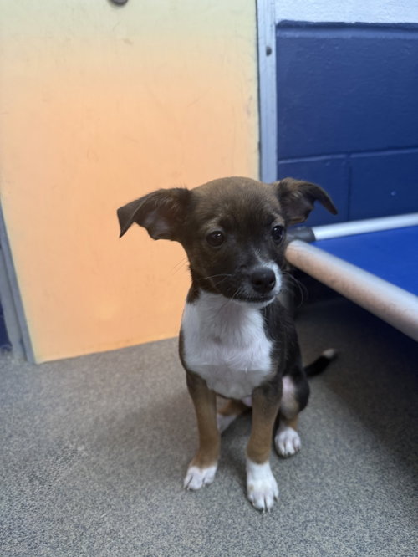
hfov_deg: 56.8
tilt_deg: -19.7
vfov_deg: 71.6
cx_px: 209
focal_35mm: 24
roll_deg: +4.6
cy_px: 278
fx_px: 386
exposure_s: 1/60
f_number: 1.78
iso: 200
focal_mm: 6.76
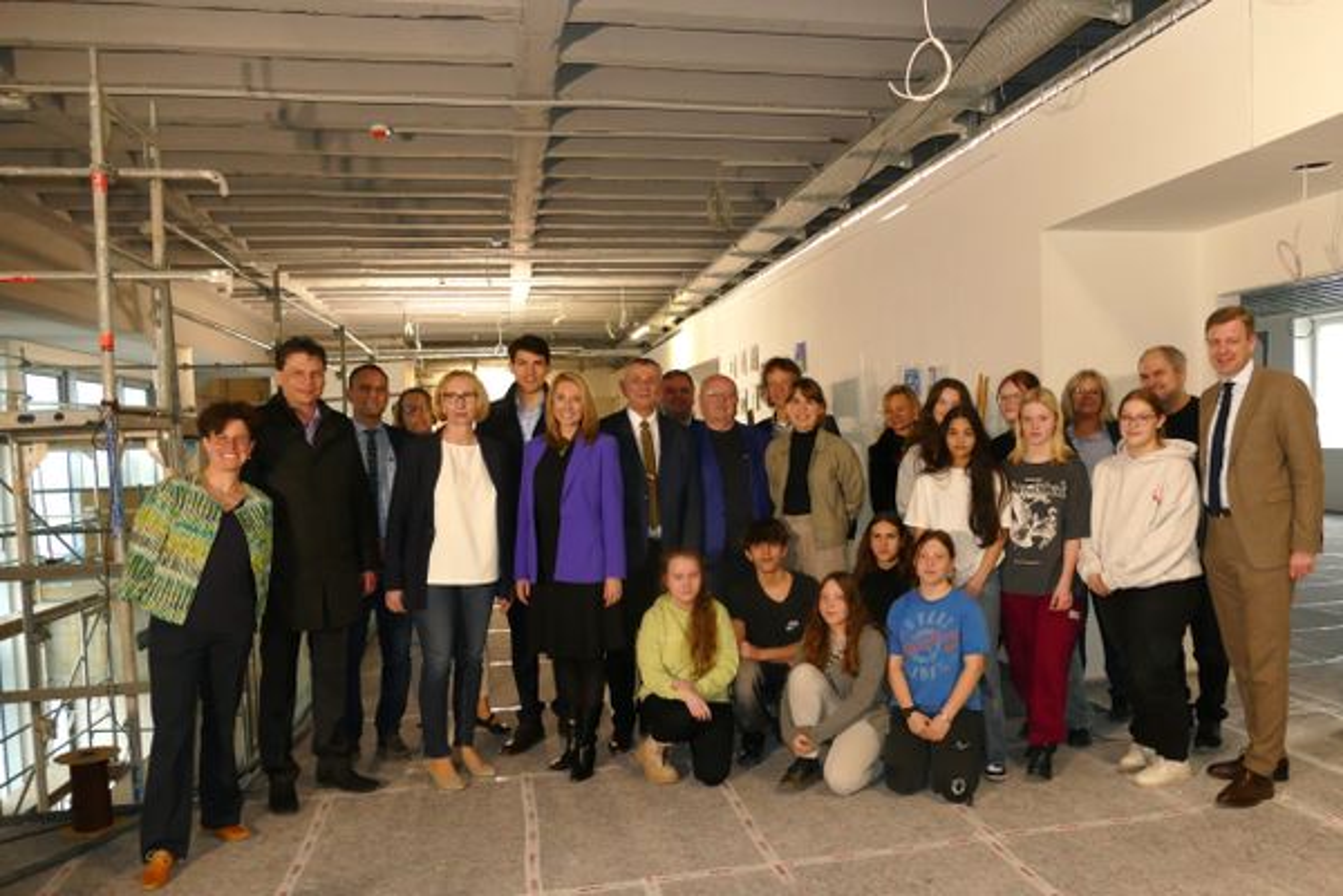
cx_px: 672
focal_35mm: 25
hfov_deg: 71.5
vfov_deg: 51.3
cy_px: 448
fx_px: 933
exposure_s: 1/60
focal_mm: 9.12
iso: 800
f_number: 2.8
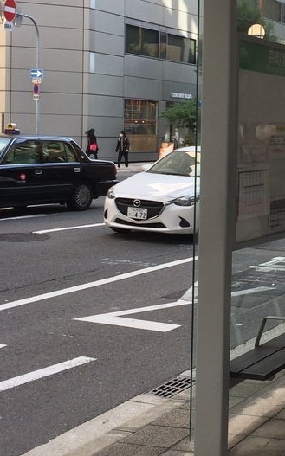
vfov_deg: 29.2
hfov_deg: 17.6
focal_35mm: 70
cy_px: 159
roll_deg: +0.6
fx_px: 871
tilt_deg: -3.0
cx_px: 359
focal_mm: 4.15
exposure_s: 1/398
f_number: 2.2
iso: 32
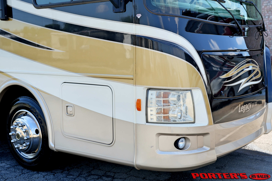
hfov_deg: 39.6
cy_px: 90
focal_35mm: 50
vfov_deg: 27.0
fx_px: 378
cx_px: 136
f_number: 3.2
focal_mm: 50
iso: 100
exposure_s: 1/640
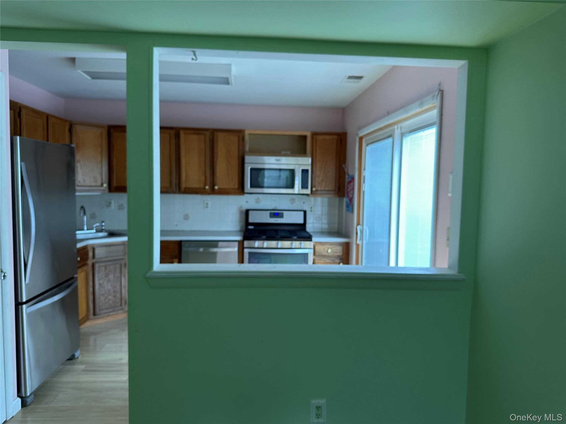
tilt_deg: -3.6
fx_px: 392
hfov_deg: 71.6
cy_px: 212
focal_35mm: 24
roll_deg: -0.2
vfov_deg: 56.8
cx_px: 283
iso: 250
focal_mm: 6.86
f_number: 1.78
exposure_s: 1/115
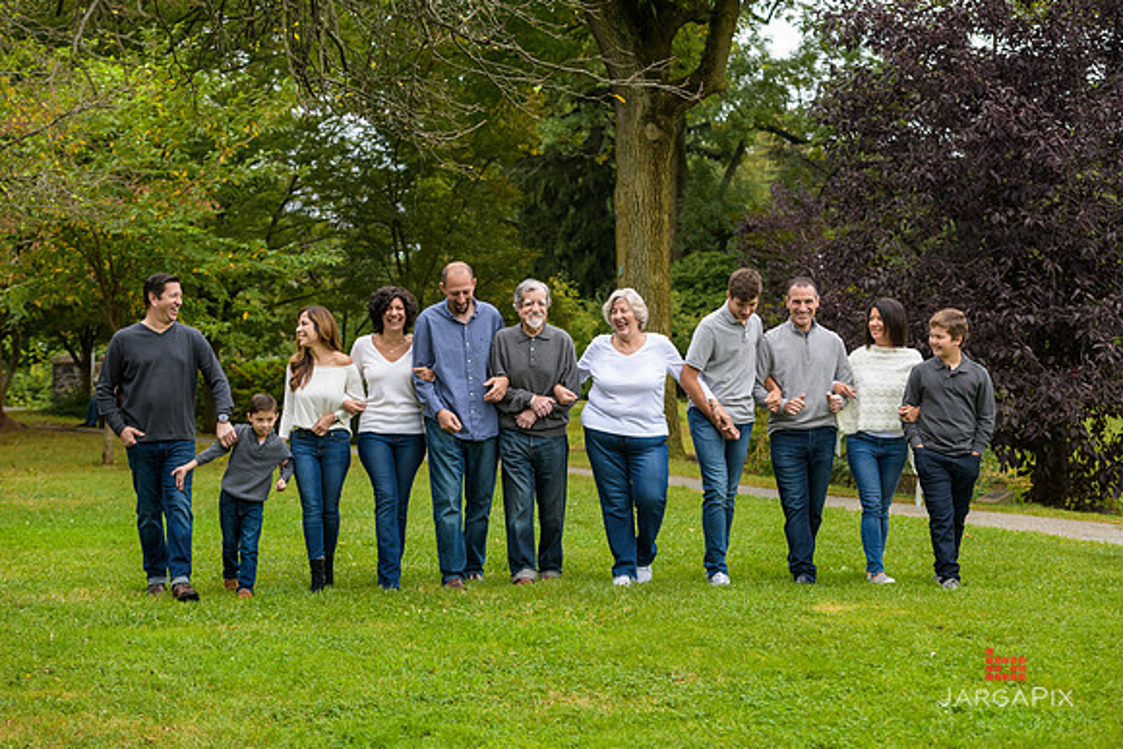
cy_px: 365
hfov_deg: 27.0
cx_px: 559
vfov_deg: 18.2
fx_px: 2341
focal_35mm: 75
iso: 500
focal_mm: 70
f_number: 5
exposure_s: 1/400
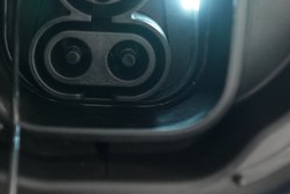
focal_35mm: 71
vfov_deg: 18.6
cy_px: -8
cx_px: 104
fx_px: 572
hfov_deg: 28.3
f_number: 2.8
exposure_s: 1/60
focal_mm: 28
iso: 3200
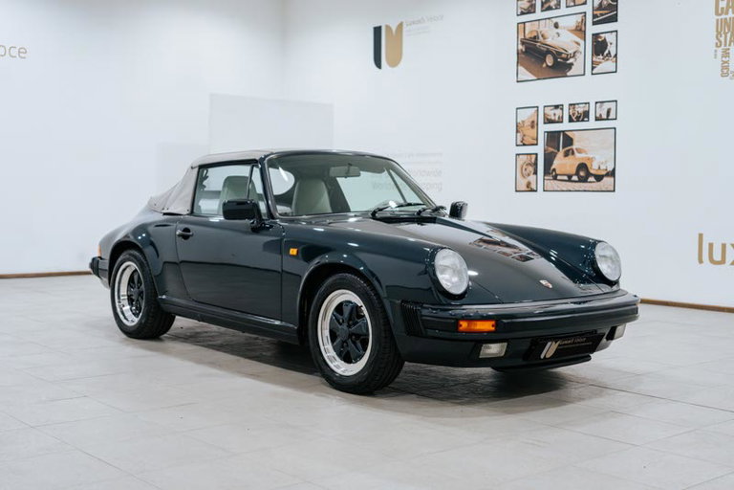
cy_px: 245
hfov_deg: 39.6
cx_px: 367
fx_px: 1019
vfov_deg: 27.0
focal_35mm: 50
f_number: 2.8
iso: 2000
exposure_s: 1/125
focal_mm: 50
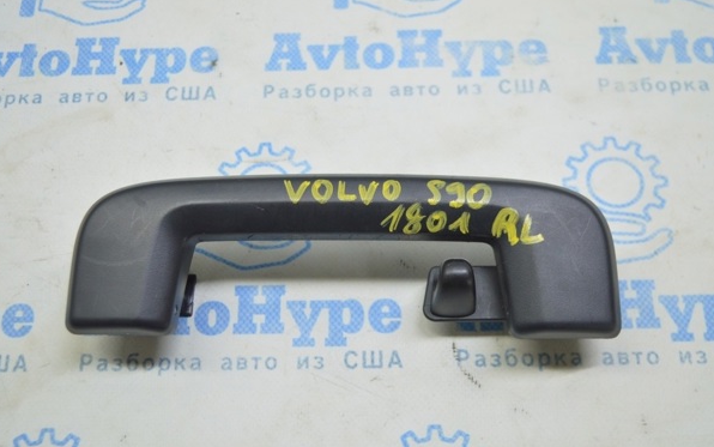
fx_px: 926
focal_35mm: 48
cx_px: 339
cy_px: 243
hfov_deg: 42.2
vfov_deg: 27.1
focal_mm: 29
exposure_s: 1/40
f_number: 4.2
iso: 400
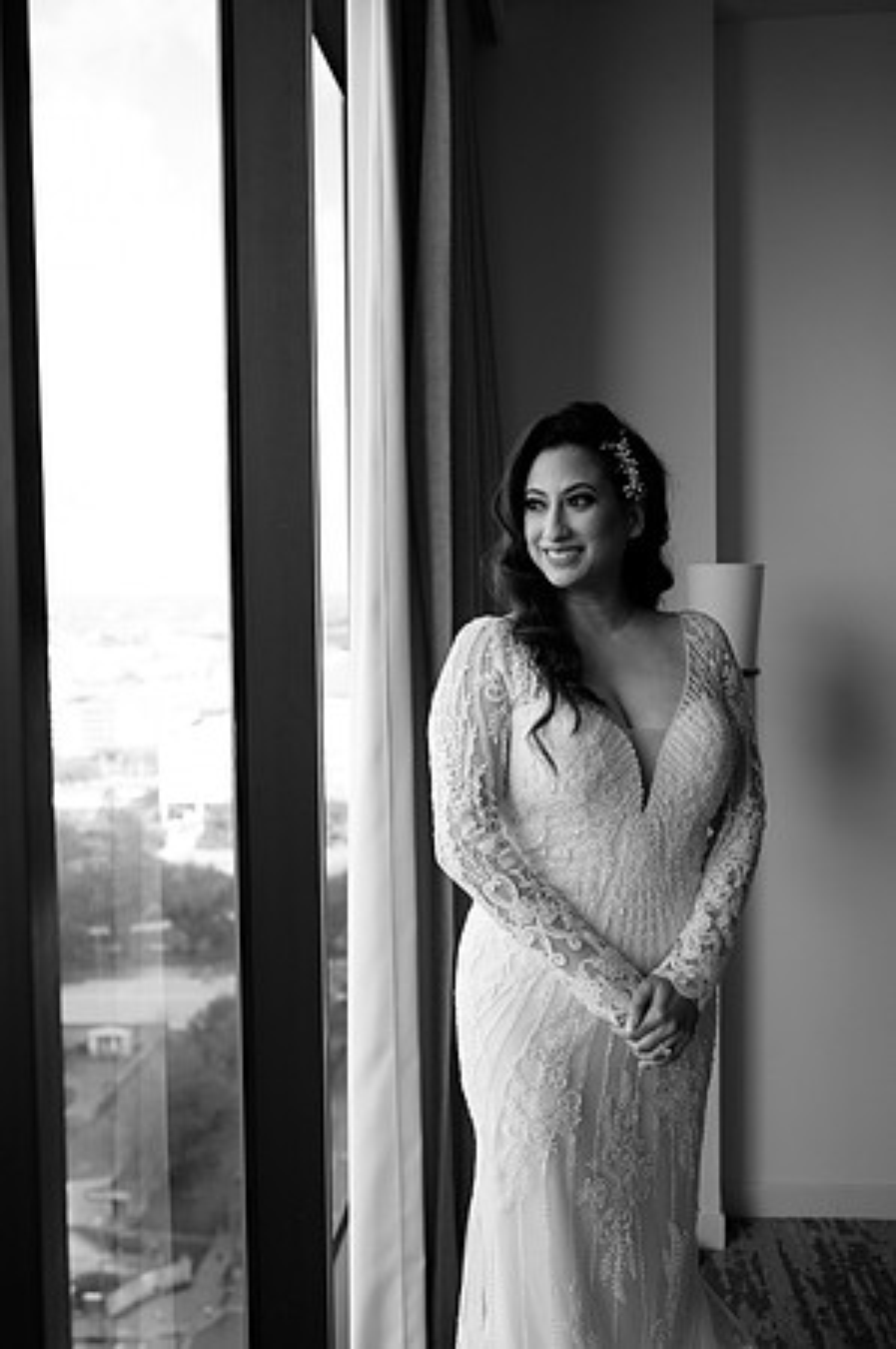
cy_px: 674
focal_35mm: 35
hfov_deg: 37.8
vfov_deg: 54.5
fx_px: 1310
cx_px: 448
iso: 400
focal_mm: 35
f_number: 3.2
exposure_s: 1/200
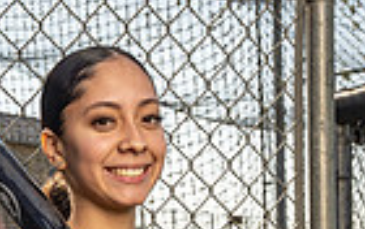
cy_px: 557
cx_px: 149
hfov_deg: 15.9
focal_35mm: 131
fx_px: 1305
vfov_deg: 9.0
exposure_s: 1/250
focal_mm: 40
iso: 125
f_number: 8
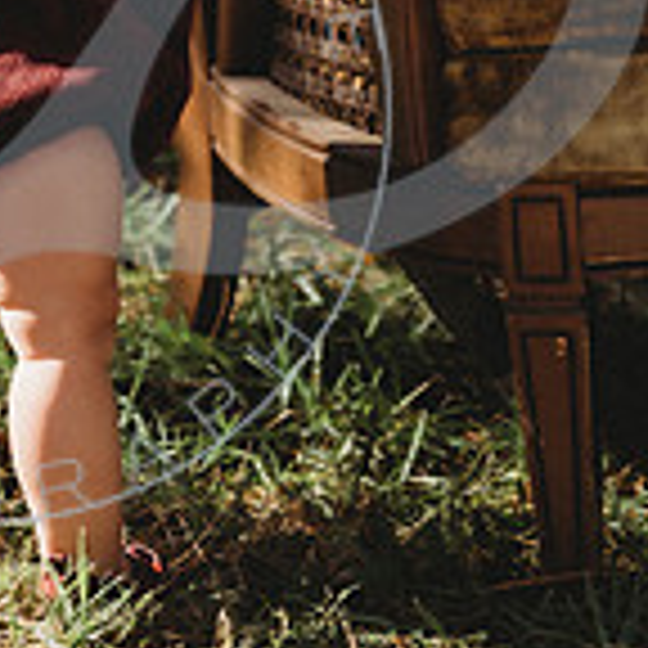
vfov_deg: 10.3
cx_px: 176
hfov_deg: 10.6
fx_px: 3495
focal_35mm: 165
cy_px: -234
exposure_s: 1/500
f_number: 2.8
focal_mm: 62
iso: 100
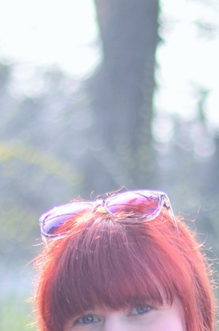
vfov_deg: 6.8
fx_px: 2710
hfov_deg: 4.6
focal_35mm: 296
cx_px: 185
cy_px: 577
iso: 200
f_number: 2.2
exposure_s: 1/800
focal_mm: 50
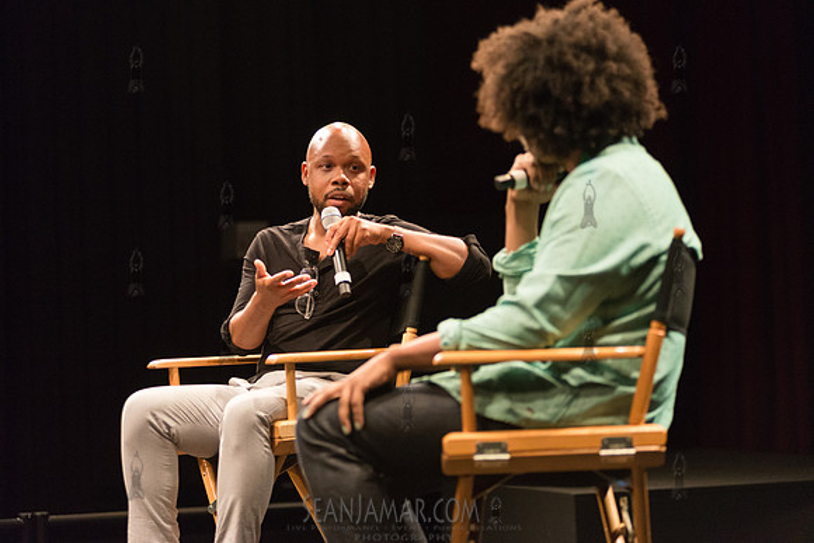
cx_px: 407
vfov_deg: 11.4
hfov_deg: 17.1
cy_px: 272
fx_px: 2714
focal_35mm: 120
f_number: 2.8
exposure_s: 1/200
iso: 4000
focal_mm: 120
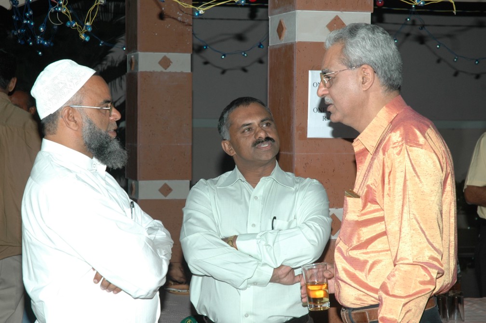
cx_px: 243
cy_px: 162
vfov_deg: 15.2
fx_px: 1214
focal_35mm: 90
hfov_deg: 22.6
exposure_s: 1/125
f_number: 7.1
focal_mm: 60
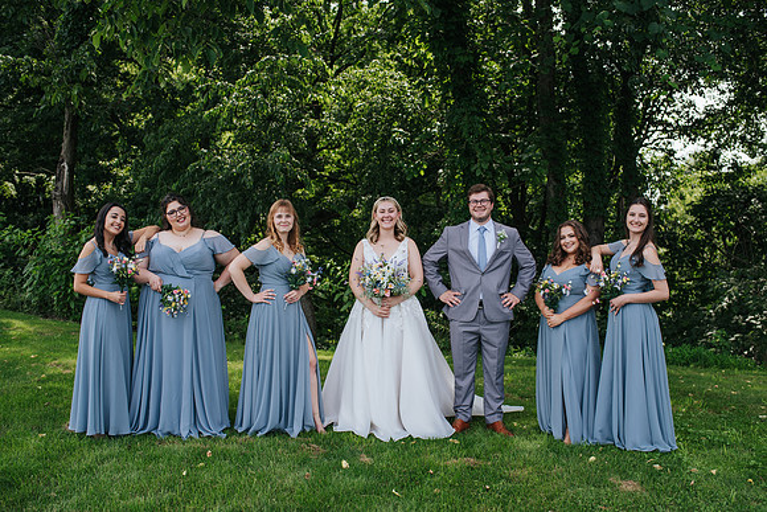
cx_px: 401
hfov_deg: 52.4
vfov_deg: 36.3
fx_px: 780
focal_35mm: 37
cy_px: 268
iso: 100
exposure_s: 1/400
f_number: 3.2
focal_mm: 35
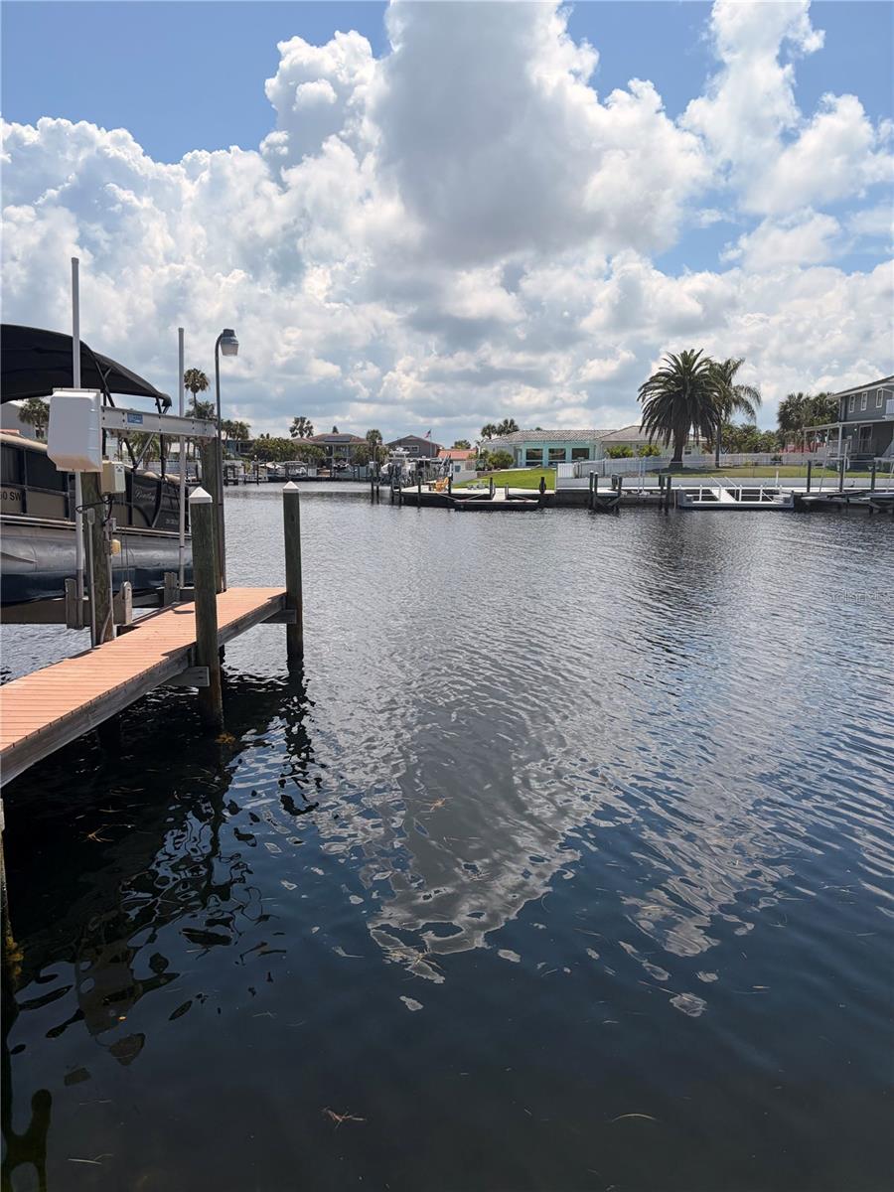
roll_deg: +0.1
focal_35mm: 26
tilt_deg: -8.5
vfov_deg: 67.3
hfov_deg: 53.1
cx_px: 447
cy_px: 596
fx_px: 895
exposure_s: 1/7813
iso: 50
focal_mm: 5.96
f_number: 1.6
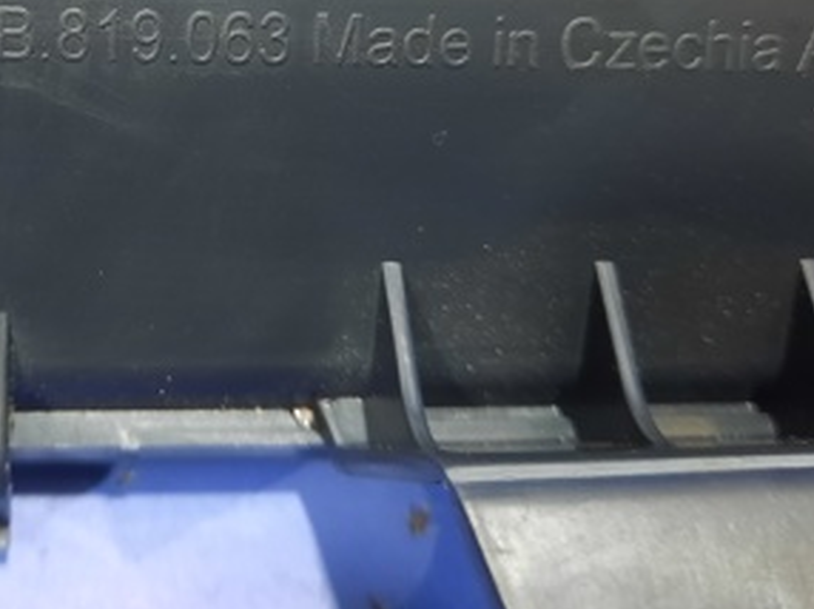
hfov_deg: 33.1
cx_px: 131
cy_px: 108
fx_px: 1316
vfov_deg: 25.5
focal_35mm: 56
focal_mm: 4.6
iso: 400
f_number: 2
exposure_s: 1/25
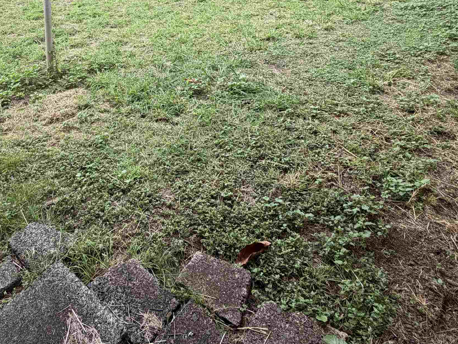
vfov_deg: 47.2
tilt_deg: -16.5
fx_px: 344
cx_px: 158
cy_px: 29
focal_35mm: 26
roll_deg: +2.2
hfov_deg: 65.7
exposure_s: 1/502
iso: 64
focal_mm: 2.22
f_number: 2.2
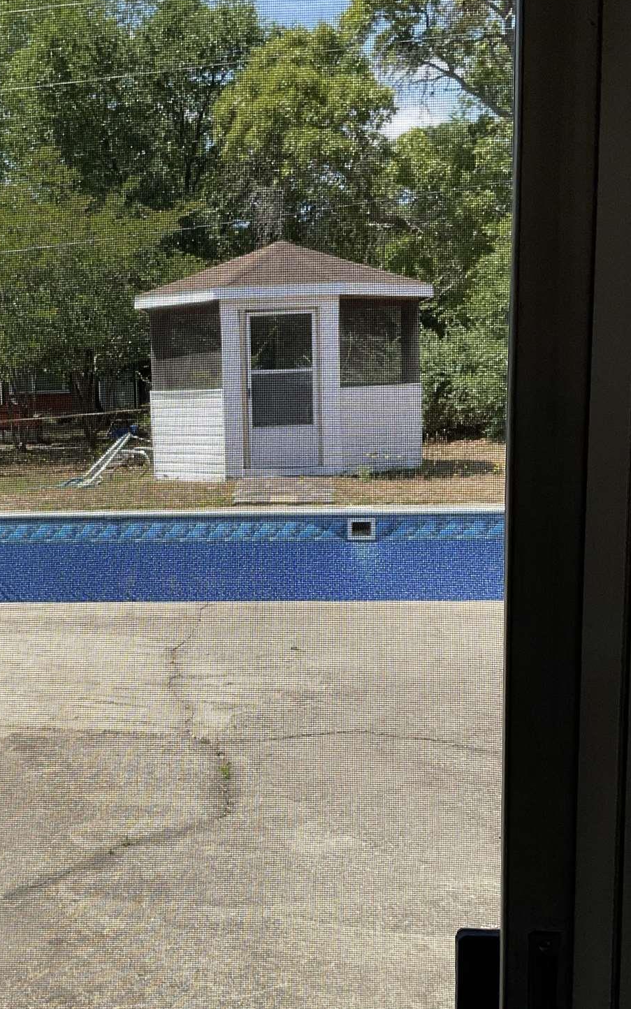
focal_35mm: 49
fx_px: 1348
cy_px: 615
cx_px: 173
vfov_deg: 40.8
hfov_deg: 26.1
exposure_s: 1/1121
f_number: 1.8
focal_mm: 3
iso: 16
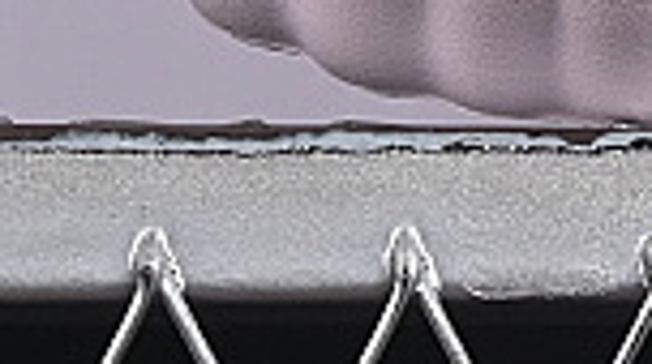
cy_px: -826
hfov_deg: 3.8
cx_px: 1248
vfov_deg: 2.1
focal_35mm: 559
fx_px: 9651
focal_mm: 50
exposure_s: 1/80
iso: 160
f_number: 8
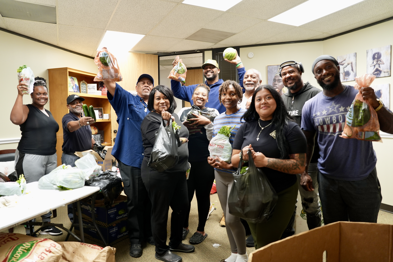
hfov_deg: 73.7
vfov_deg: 53.1
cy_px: 131
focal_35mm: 24
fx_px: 262
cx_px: 196
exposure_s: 1/30
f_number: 2.8
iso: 800
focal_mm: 24
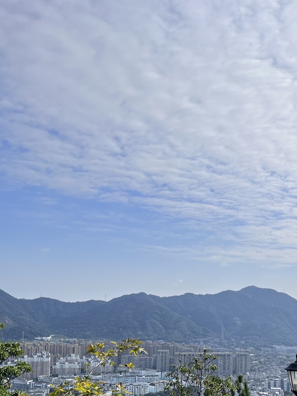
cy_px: 284
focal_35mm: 41
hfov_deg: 34.7
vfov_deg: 44.6
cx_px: 205
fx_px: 469
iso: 50
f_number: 1.6
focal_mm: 5.1
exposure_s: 1/7874
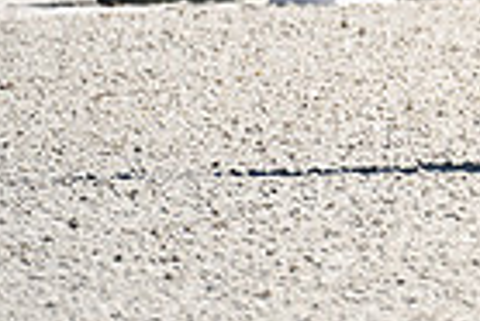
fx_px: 22263
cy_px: -333
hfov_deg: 1.2
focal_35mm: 1668
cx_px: 912
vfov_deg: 0.8
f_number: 4.5
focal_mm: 400
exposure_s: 1/1600
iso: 320
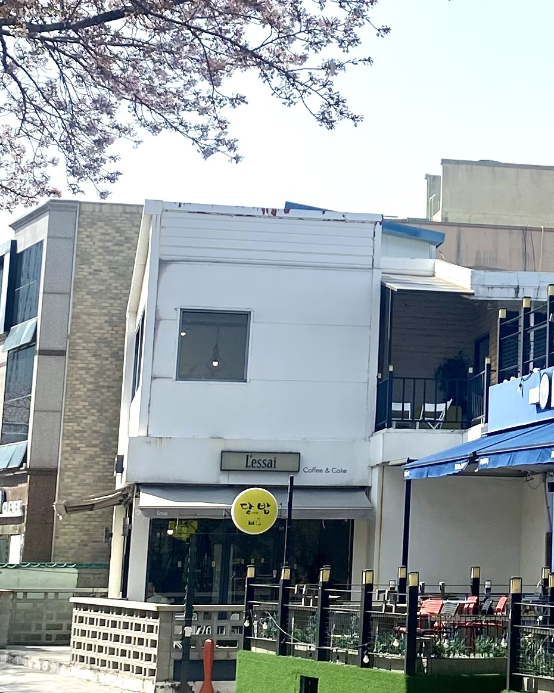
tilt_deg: +10.9
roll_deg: -1.3
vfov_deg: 21.6
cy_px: 182
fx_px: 1804
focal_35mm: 88
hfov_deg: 17.0
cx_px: 586
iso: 32
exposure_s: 1/3125
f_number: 1.8
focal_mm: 4.25
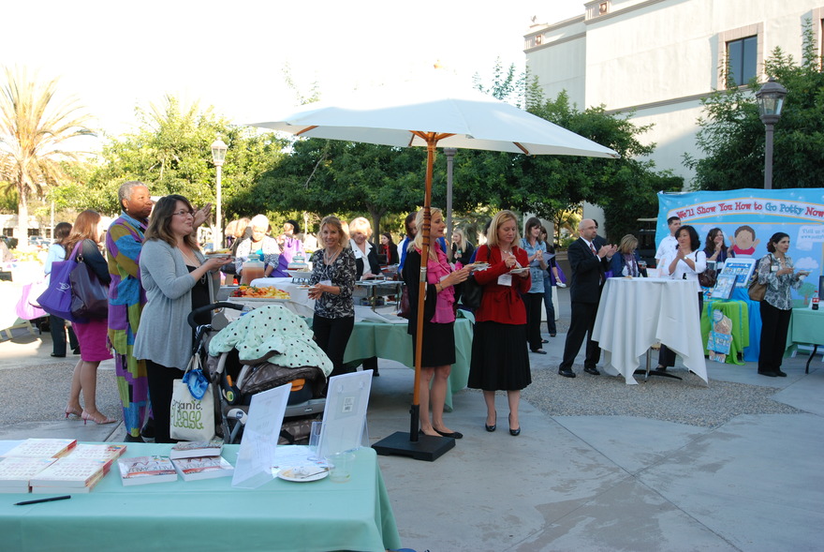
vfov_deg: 37.0
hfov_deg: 53.1
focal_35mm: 36
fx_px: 825
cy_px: 276
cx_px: 412
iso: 180
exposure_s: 1/125
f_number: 5.6
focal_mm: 24
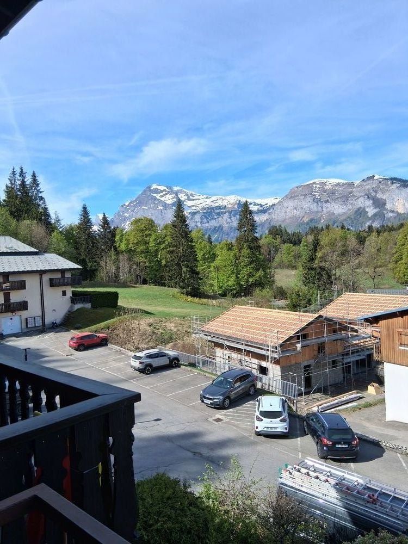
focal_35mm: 26
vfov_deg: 67.3
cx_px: 204
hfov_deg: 53.1
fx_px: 409
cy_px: 272
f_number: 1.8
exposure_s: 1/586
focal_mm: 3.98
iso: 25
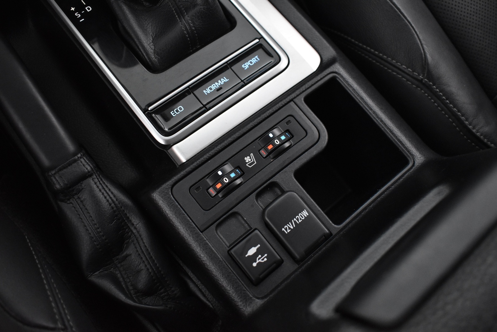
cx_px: 248
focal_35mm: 33
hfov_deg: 57.2
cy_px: 166
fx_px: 456
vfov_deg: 40.0
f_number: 3.8
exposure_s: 1/30
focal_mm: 22
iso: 3200
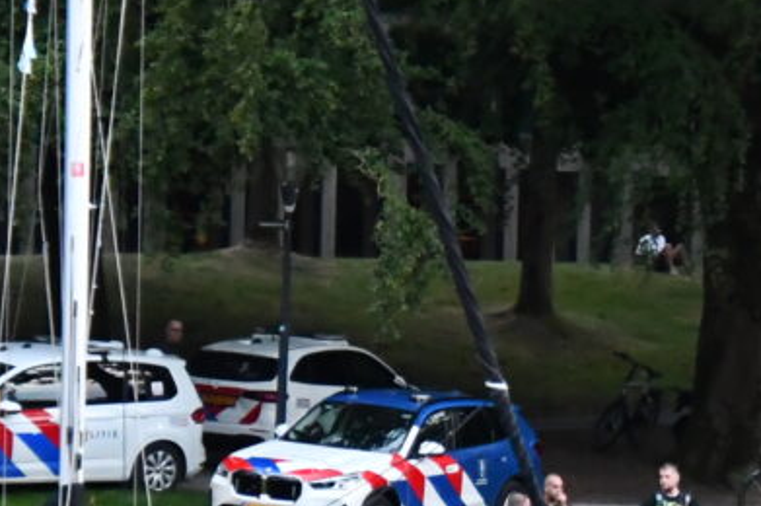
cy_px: 343
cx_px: 564
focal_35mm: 311
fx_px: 6569
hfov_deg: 6.6
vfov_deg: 4.4
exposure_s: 1/125
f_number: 4.5
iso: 3200
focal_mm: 50
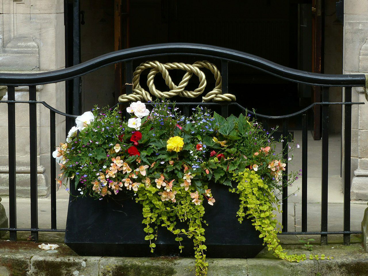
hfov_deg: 14.8
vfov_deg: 11.1
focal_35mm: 133
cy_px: 138
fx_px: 1414
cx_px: 184
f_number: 7.1
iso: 100
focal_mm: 23.9
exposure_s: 1/50
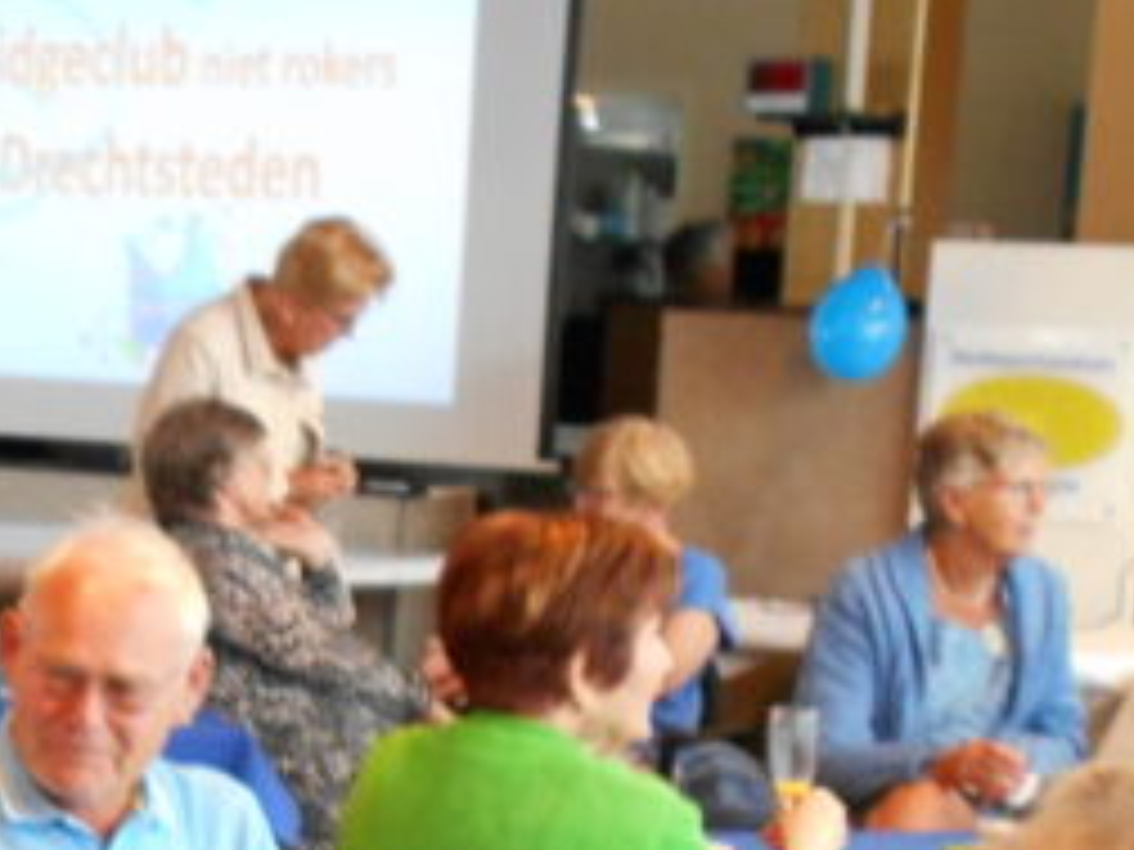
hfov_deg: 15.6
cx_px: -396
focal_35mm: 119
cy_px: 846
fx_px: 3898
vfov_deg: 12.3
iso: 400
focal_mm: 6.7
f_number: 3.9
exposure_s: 1/30
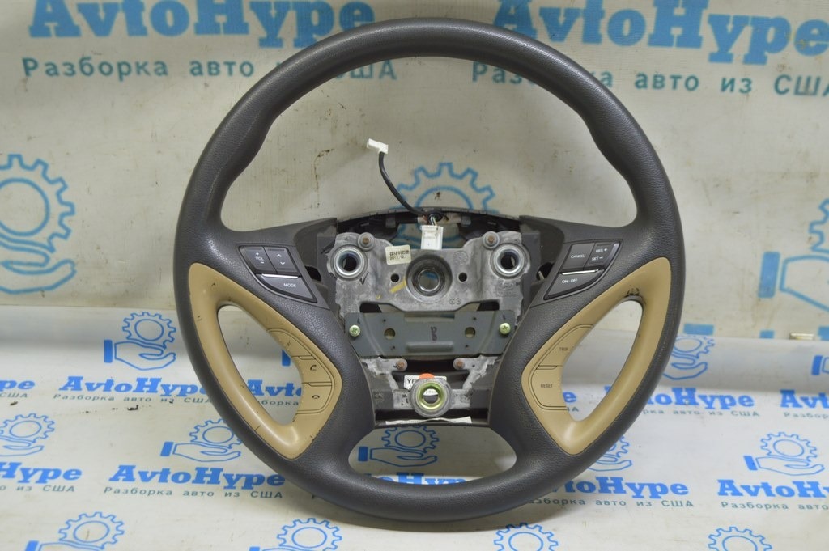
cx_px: 414
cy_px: 276
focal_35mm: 52
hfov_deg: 37.9
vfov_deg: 25.7
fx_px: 1208
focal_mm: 35
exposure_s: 1/20
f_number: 5.6
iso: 400
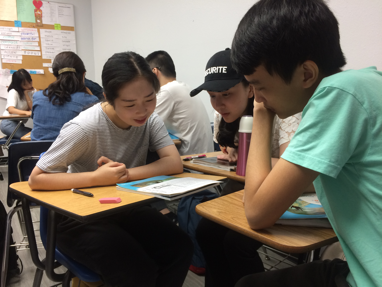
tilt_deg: -9.0
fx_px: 320
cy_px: 144
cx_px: 191
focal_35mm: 29
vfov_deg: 48.2
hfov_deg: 61.7
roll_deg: -0.3
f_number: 2.2
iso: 64
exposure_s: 1/30
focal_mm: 4.15
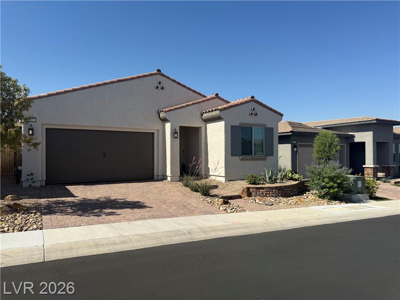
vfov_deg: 56.8
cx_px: 200
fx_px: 277
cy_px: 150
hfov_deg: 71.6
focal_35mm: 24
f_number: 1.78
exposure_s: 1/5714
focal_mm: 6.76
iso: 80
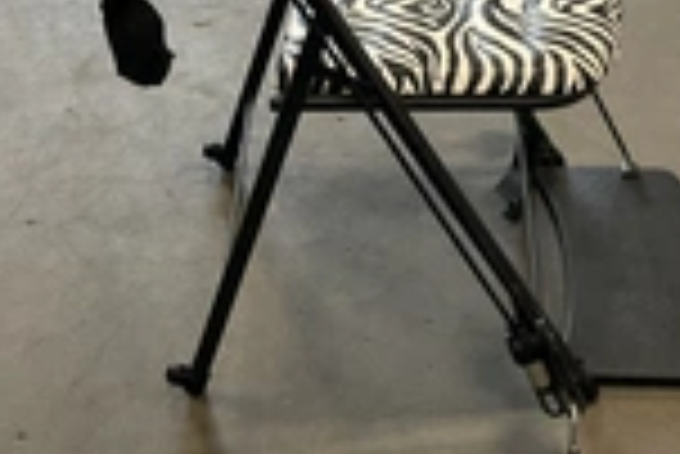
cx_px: 351
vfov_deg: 16.9
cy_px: 49
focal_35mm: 80
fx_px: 1513
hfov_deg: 25.3
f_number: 1.8
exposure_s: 1/60
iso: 200
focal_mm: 3
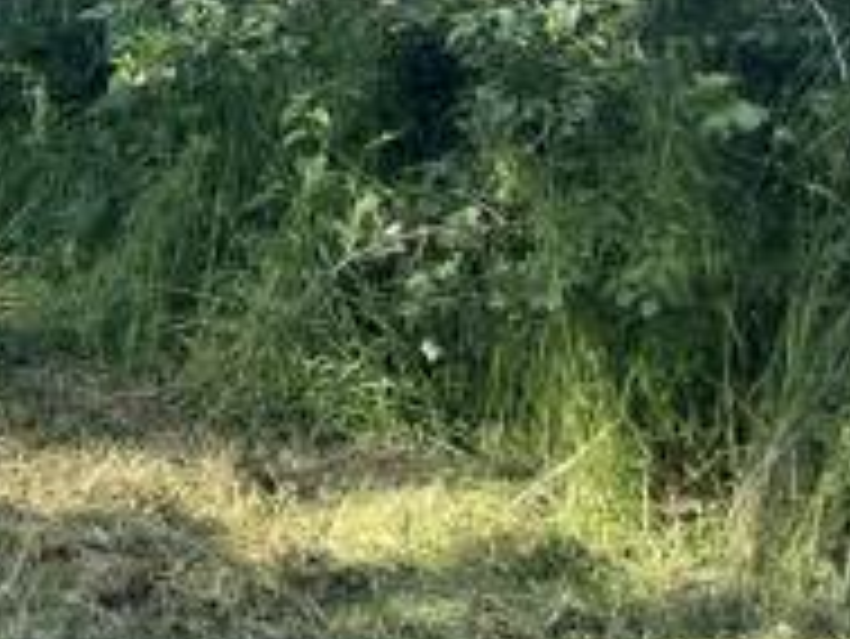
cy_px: -320
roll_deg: -1.6
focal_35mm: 110
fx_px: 2703
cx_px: -463
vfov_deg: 12.8
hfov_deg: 16.2
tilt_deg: +2.7
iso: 50
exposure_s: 1/473
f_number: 1.6
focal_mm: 5.1
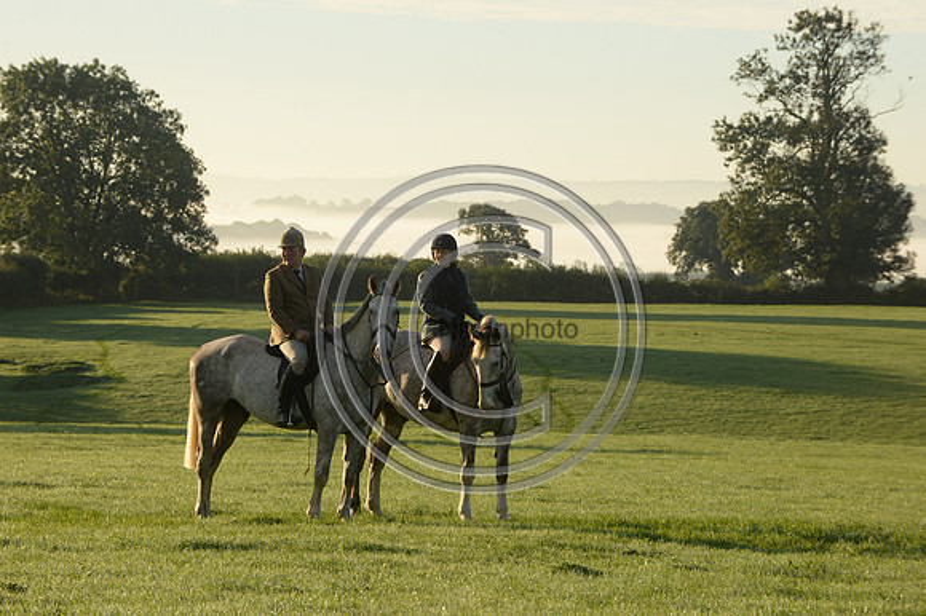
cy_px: 308
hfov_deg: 10.3
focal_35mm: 200
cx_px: 463
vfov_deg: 6.9
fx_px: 5141
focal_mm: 200
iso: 1600
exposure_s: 1/1000
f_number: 11
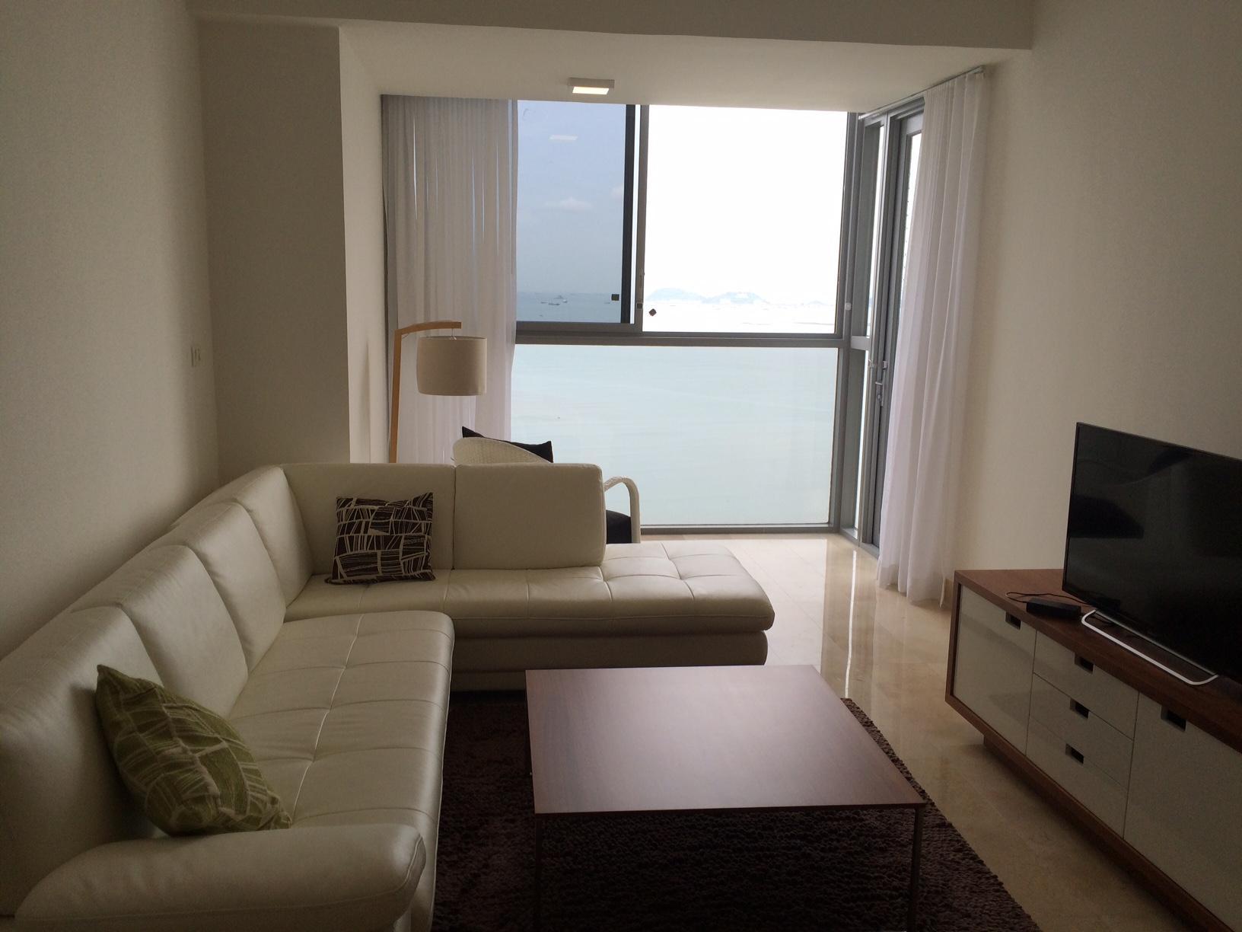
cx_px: 621
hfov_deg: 61.7
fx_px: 1041
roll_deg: -0.8
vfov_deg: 48.2
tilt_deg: -10.5
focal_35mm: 29
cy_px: 466
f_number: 2.2
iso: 32
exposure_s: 1/488
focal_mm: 4.15
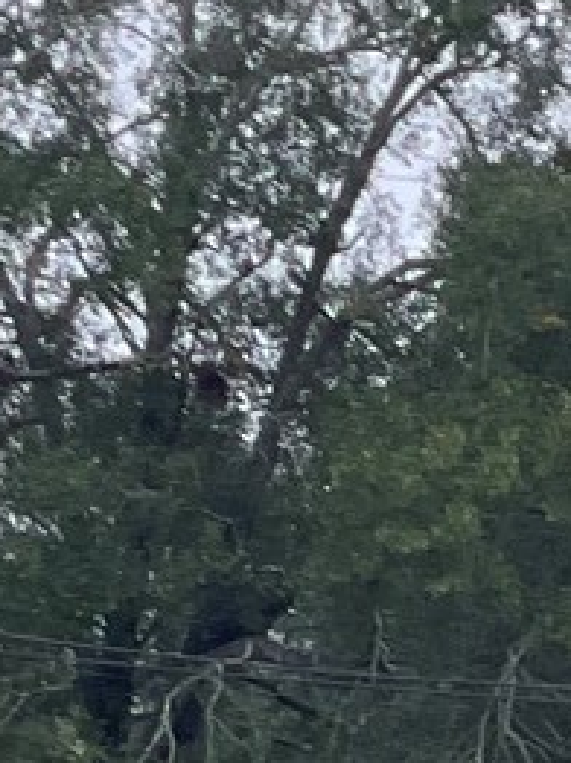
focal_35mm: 407
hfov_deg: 3.6
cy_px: 2123
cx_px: 449
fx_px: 8966
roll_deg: +0.9
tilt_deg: -3.4
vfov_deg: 4.7
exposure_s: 1/122
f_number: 2
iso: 50
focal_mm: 6
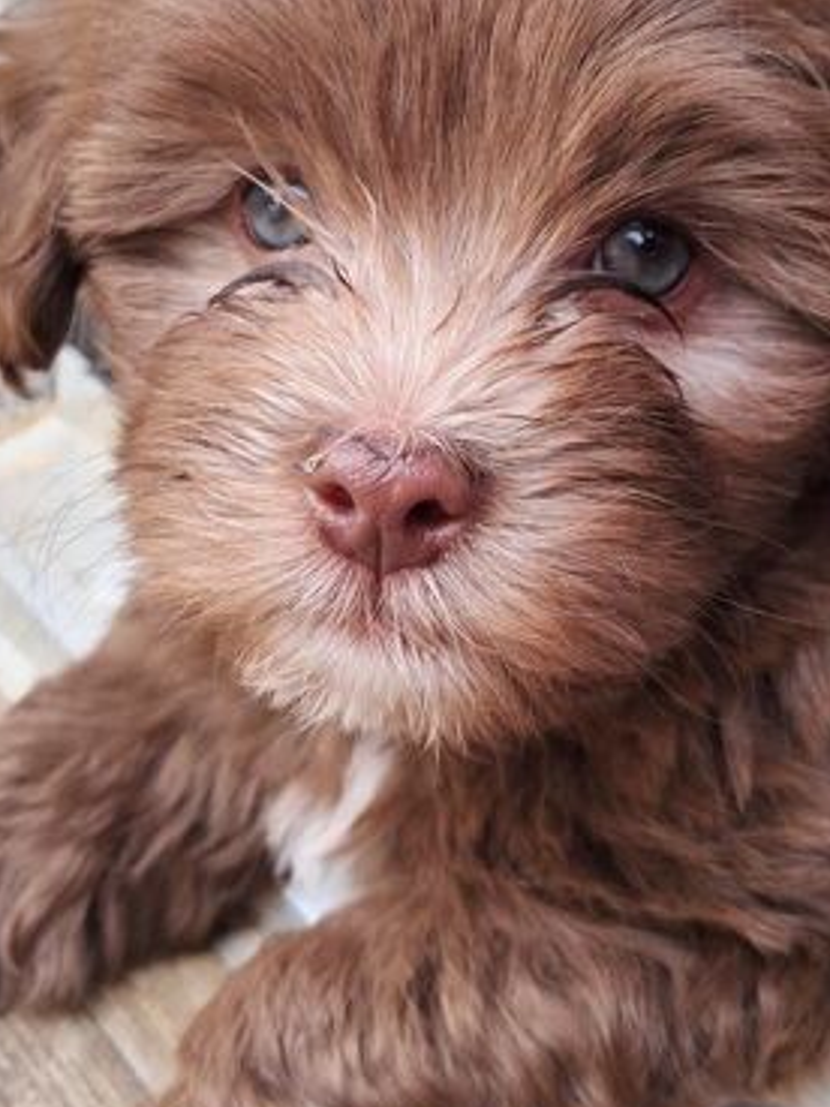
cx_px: 400
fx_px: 1503
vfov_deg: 40.2
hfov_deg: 30.9
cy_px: 427
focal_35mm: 47
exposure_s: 1/100
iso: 50
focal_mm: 4
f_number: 1.8
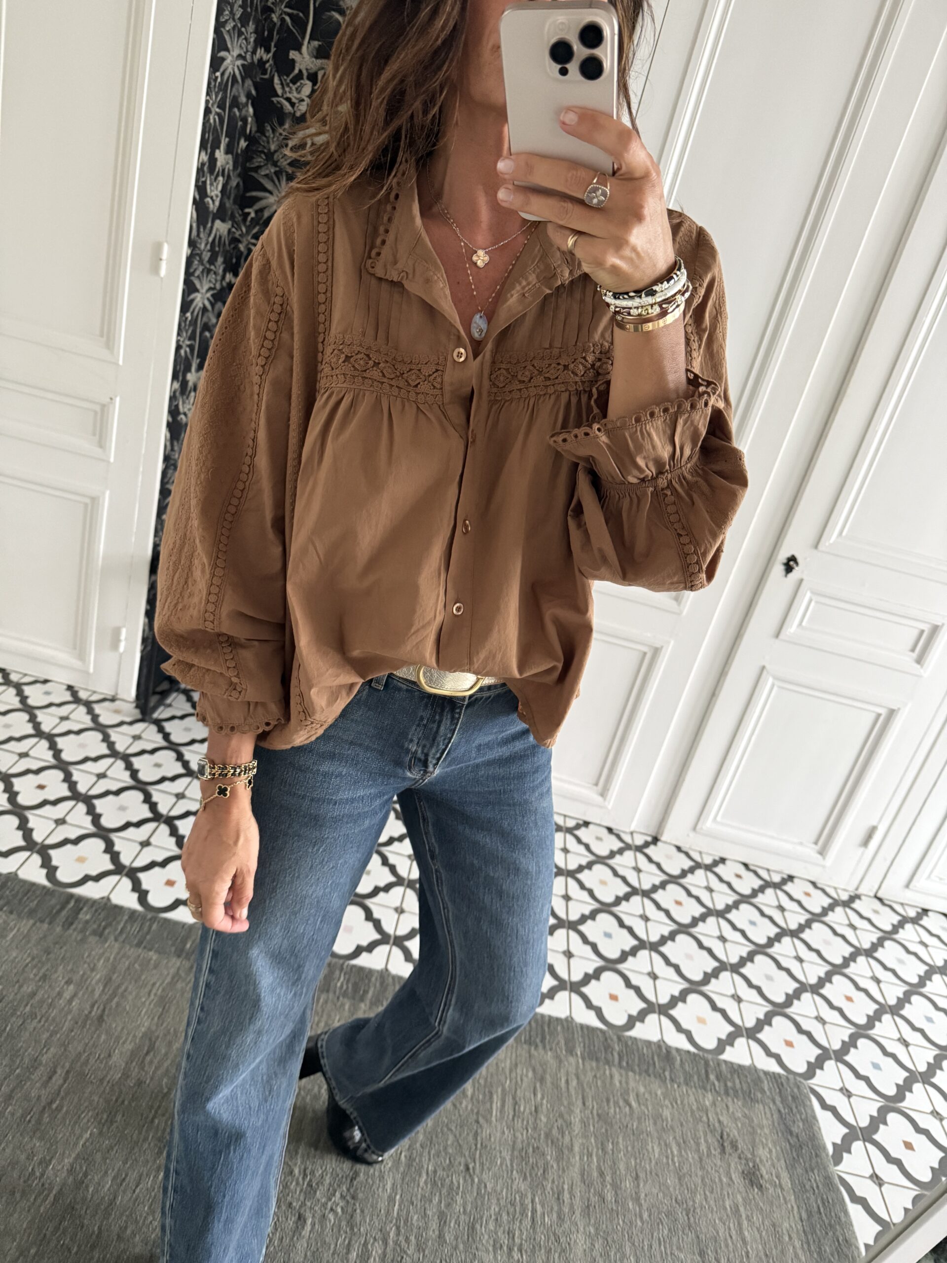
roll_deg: -15.7
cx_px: 474
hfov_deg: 56.8
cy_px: 632
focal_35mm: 24
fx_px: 875
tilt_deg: -42.9
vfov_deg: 71.6
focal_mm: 6.76
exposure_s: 1/60
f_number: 1.78
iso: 800
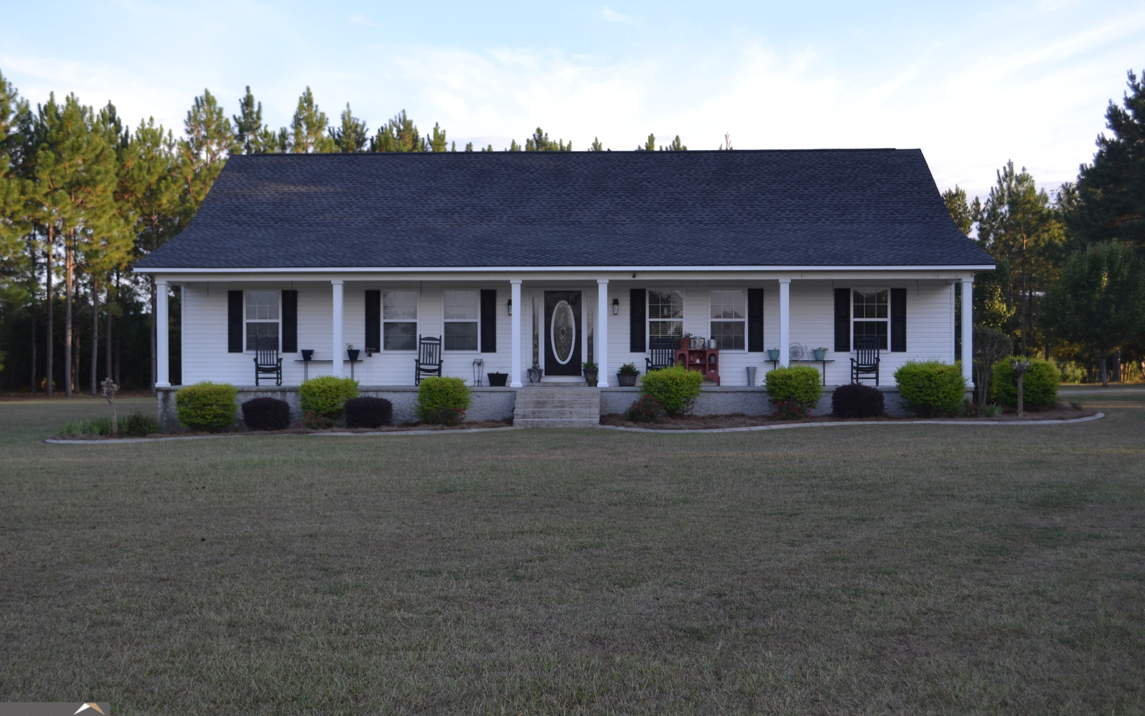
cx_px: 571
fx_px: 1248
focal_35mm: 40
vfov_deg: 32.0
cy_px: 356
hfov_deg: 49.3
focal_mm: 26
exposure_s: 1/125
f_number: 5.6
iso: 125
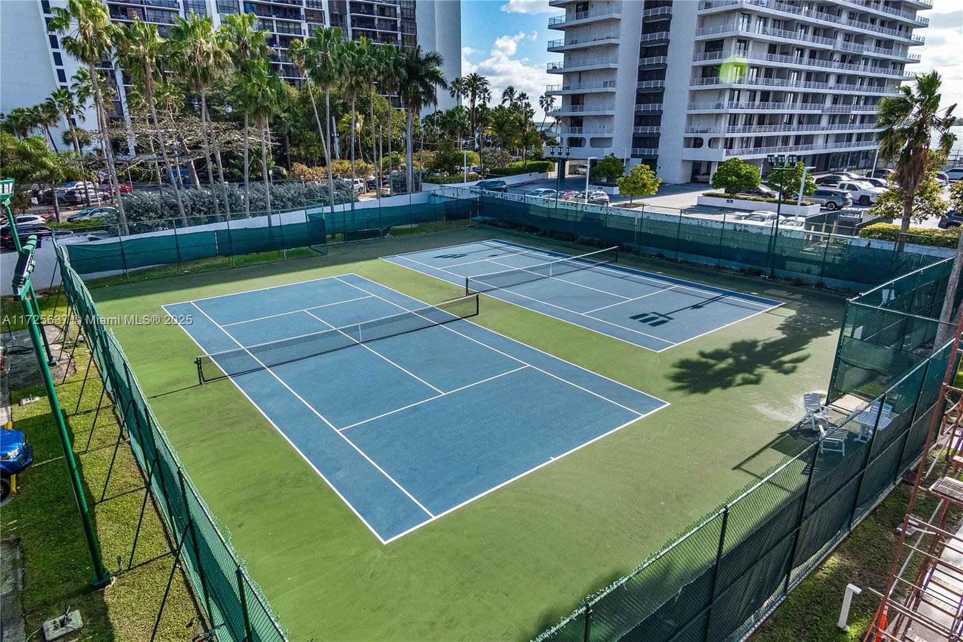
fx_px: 588
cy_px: 321
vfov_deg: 57.2
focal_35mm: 22
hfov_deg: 78.6
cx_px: 482
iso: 800
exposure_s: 1/800
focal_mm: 11
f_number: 6.3
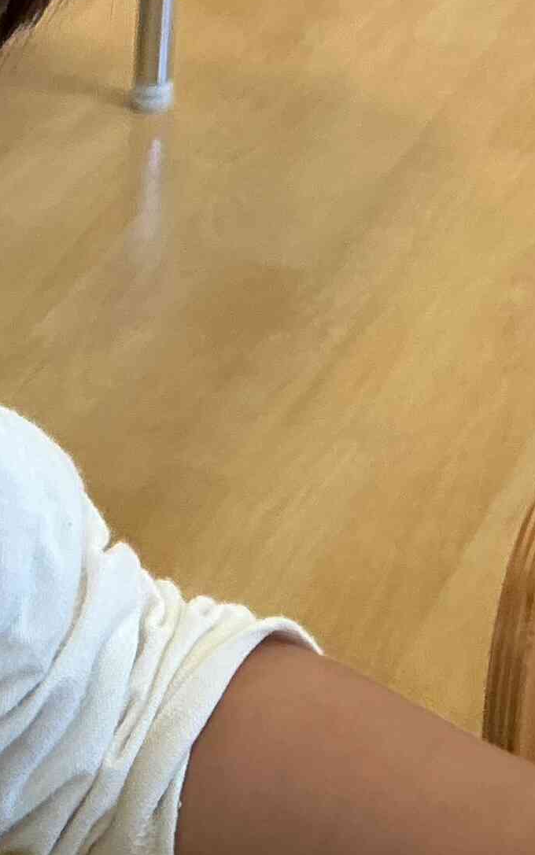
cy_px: 864
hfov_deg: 11.3
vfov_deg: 17.8
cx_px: -90
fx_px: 2658
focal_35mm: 114
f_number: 1.8
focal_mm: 3
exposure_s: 1/100
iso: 25
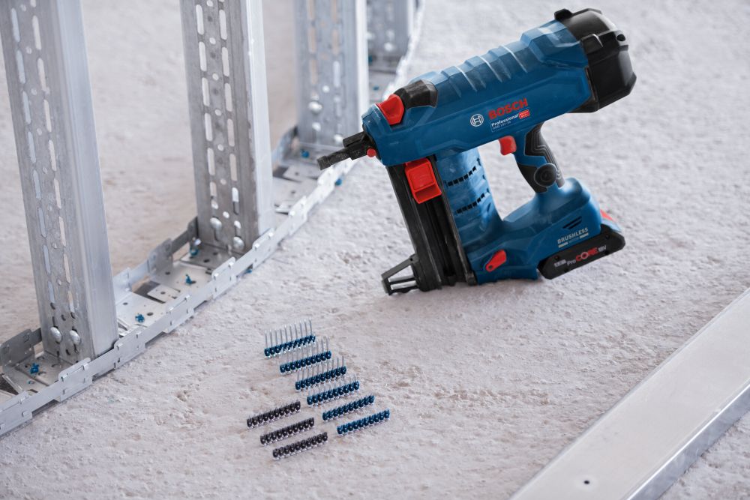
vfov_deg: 14.4
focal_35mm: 95
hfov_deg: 21.5
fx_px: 1979
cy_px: 250
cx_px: 375
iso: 400
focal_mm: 95
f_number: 2.8
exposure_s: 1/15
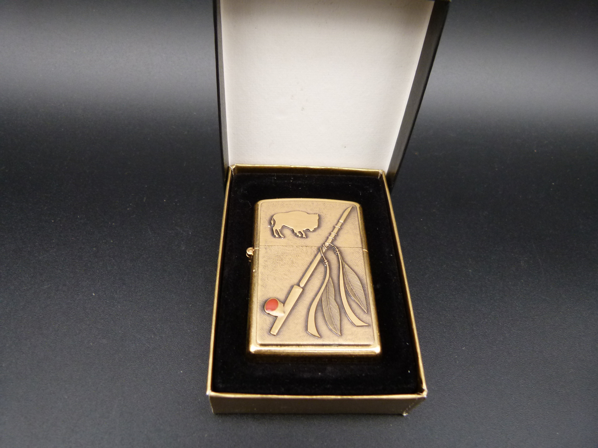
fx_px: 432
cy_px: 224
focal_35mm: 25
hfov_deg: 69.4
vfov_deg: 54.9
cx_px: 299
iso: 200
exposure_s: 1/60
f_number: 2.8
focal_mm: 4.5
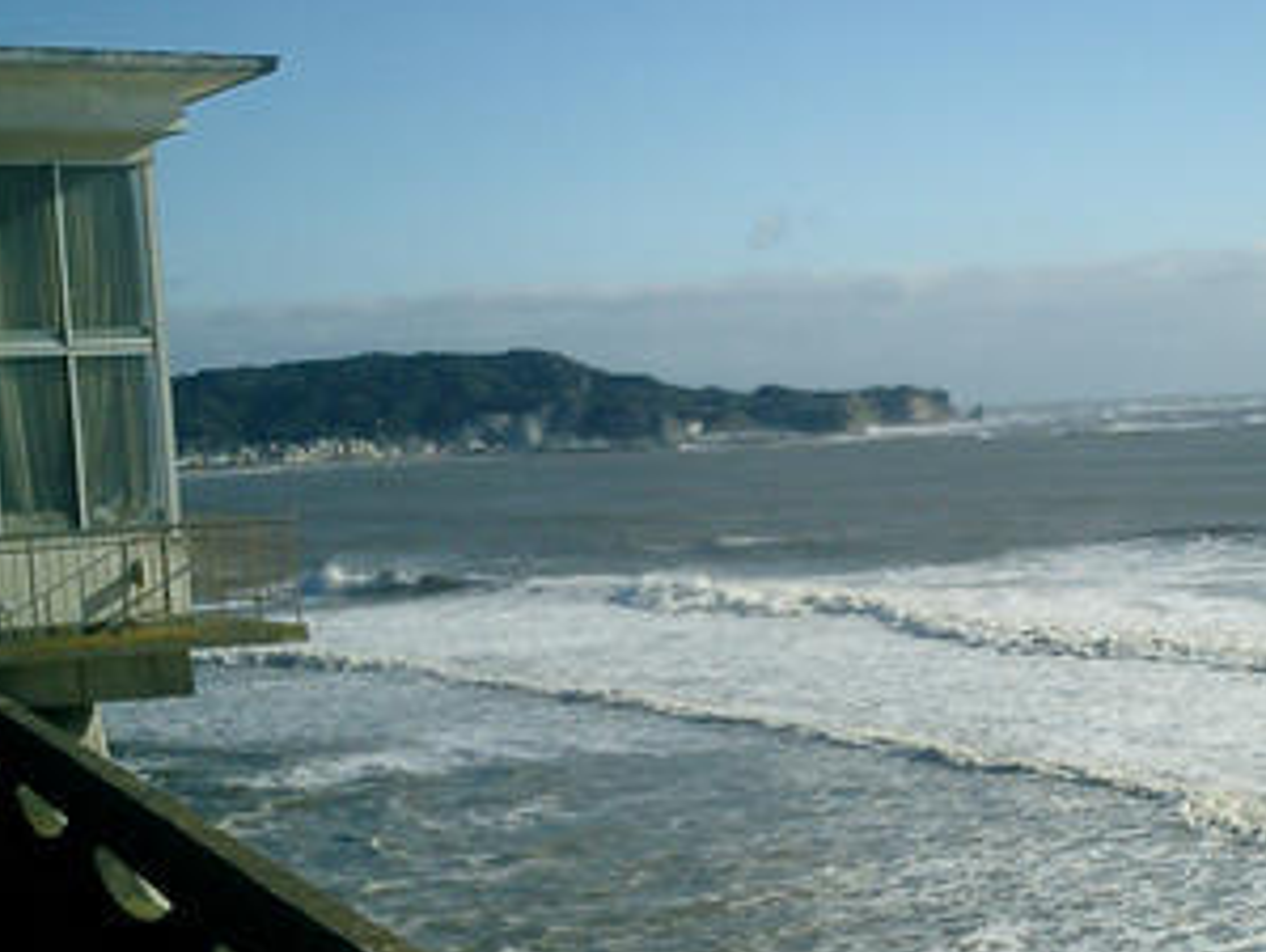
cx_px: 1027
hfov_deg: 28.7
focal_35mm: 66
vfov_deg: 22.2
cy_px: 647
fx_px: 2417
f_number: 3.2
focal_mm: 7.5
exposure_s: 1/3200
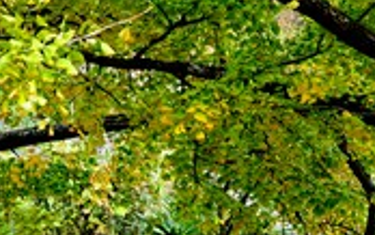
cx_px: 278
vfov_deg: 4.7
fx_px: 2833
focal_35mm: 277
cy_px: 432
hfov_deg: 7.6
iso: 250
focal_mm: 45
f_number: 4.8
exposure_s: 1/100
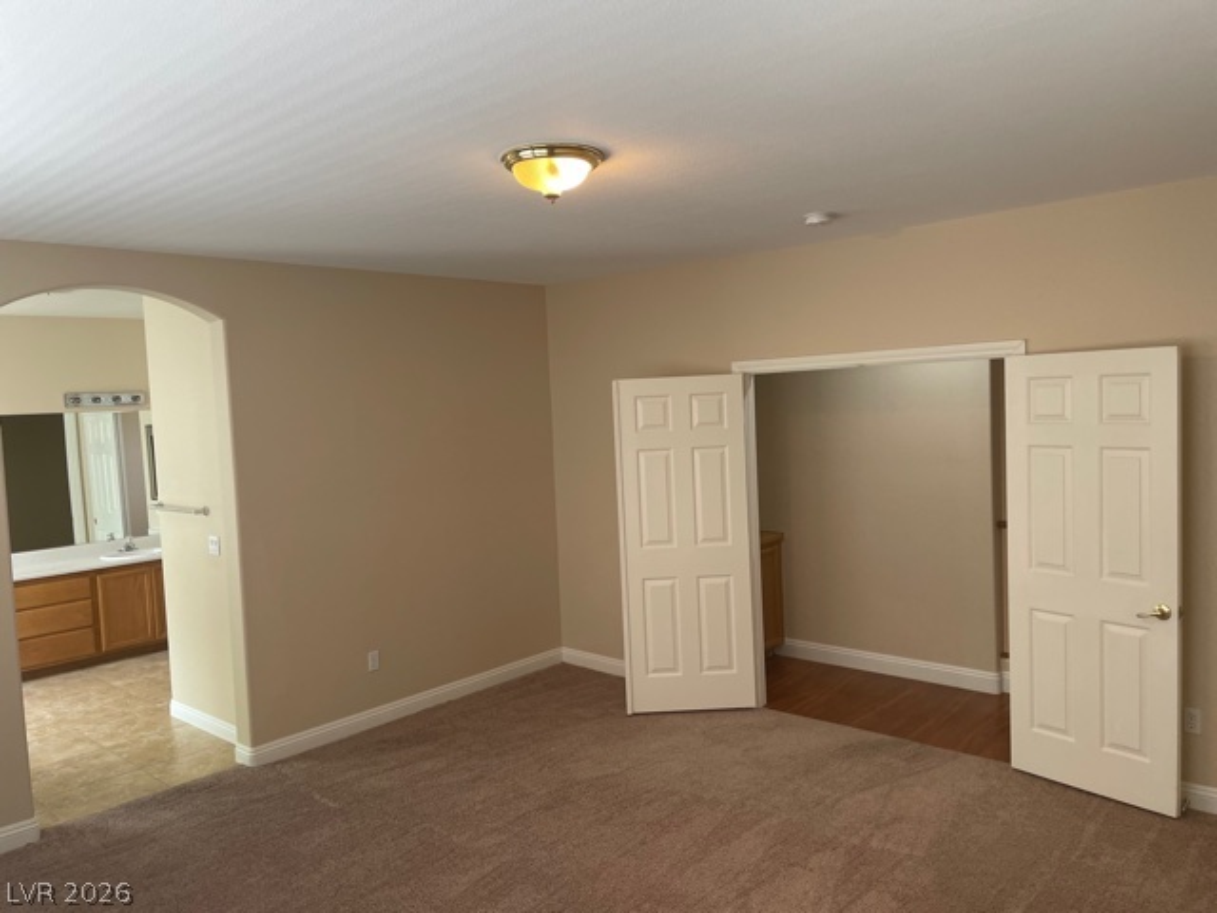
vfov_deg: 53.1
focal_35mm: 26
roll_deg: +2.4
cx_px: 608
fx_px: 914
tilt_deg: -3.0
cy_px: 456
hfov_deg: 67.3
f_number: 1.6
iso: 100
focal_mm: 4.2
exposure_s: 1/120
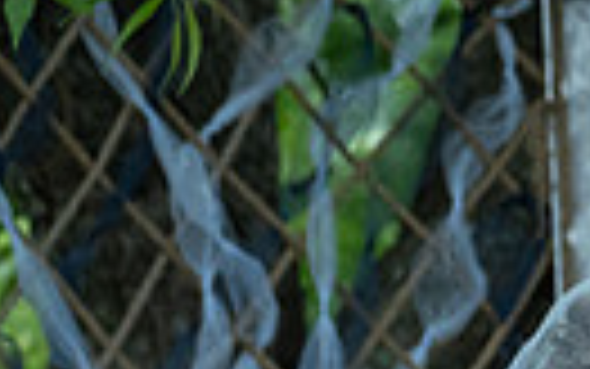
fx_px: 10858
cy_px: 821
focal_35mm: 675
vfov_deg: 1.9
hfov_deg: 3.1
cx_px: 968
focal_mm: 100
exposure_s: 1/1500
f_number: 4.5
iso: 800
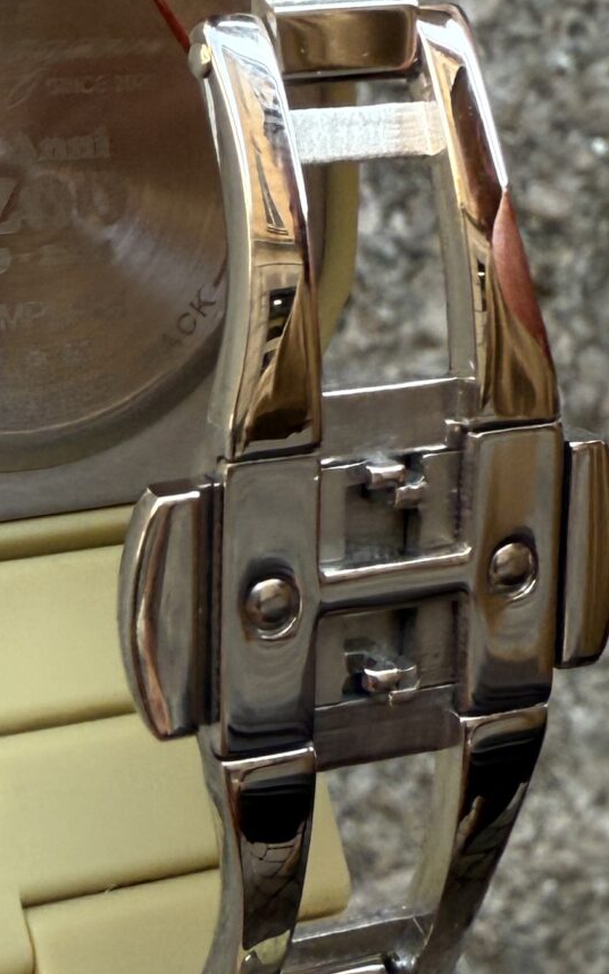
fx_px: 2017
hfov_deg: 16.8
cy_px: 338
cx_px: -15
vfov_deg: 27.0
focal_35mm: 76
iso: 64
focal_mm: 2.22
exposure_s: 1/120
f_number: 2.2
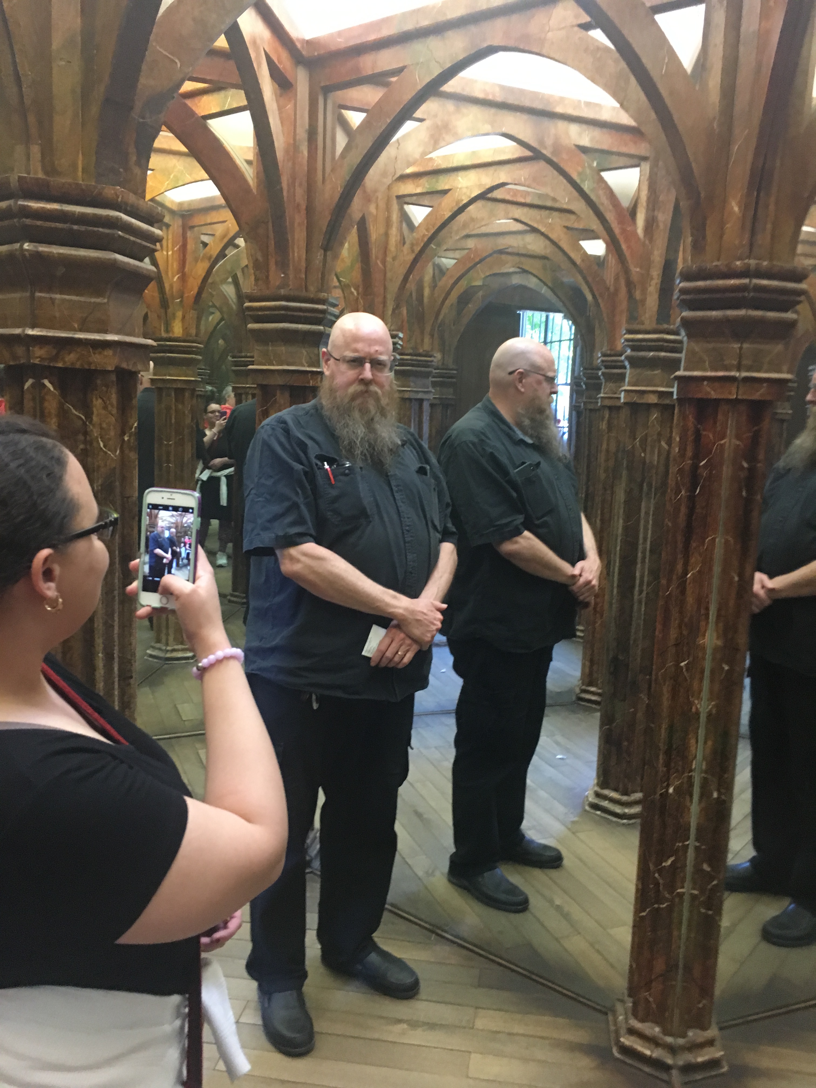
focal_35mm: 29
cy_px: 544
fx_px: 911
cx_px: 408
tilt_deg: -11.6
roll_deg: -2.8
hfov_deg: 48.2
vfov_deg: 61.7
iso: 200
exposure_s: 1/25
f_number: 2.2
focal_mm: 4.15
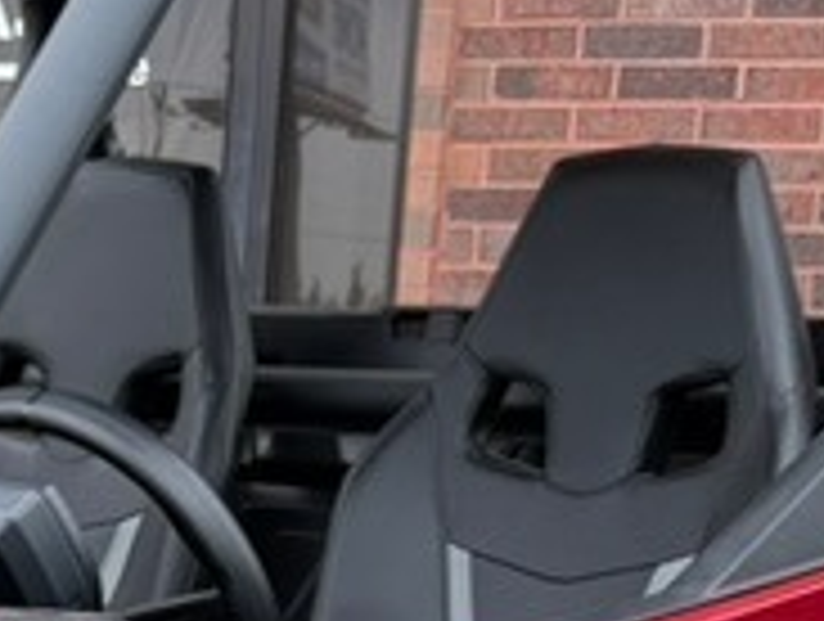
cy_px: 1174
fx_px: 3196
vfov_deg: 10.4
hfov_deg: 14.2
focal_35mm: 134
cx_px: -194
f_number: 1.78
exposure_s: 1/287
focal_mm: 6.76
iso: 80
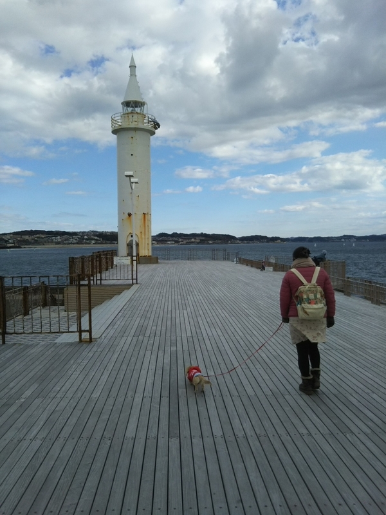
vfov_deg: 60.0
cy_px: 258
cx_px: 193
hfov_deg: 46.8
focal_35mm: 30
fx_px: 446
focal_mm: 4
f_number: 2.2
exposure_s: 1/1335
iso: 25
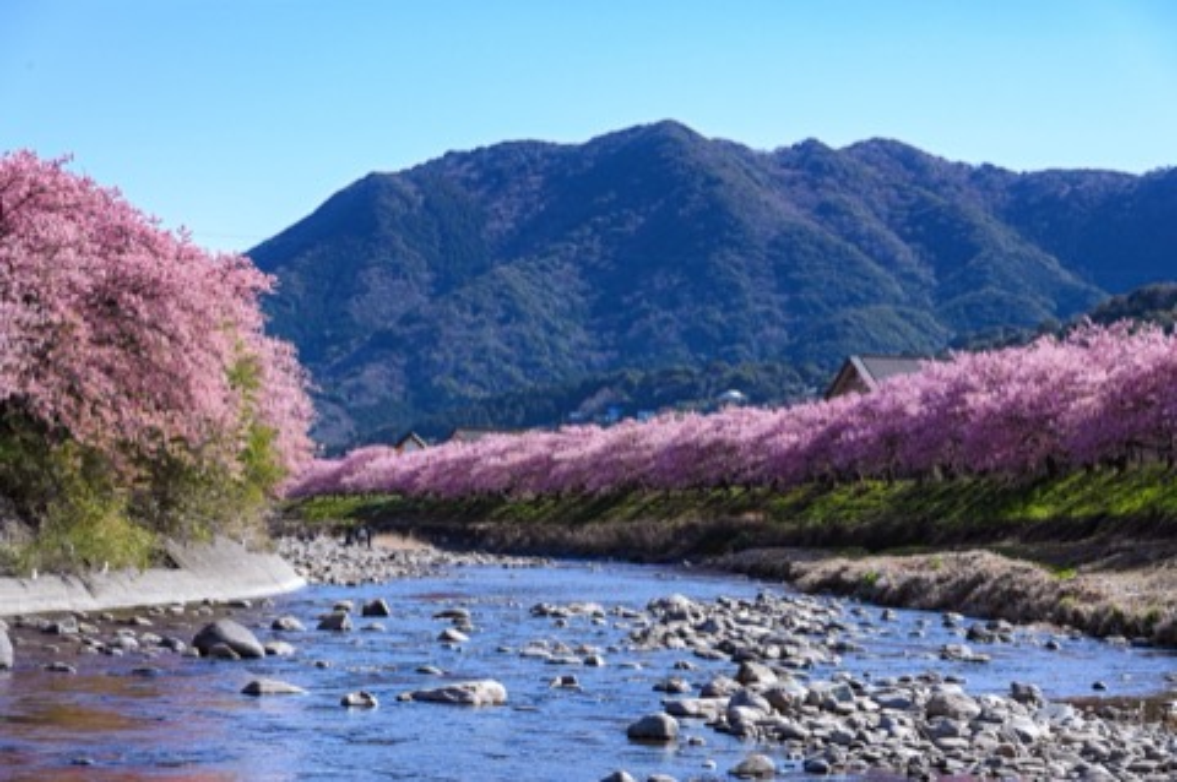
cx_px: 588
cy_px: 391
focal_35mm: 83
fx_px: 2711
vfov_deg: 16.4
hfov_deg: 24.5
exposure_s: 1/1250
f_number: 9
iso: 640
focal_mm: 83
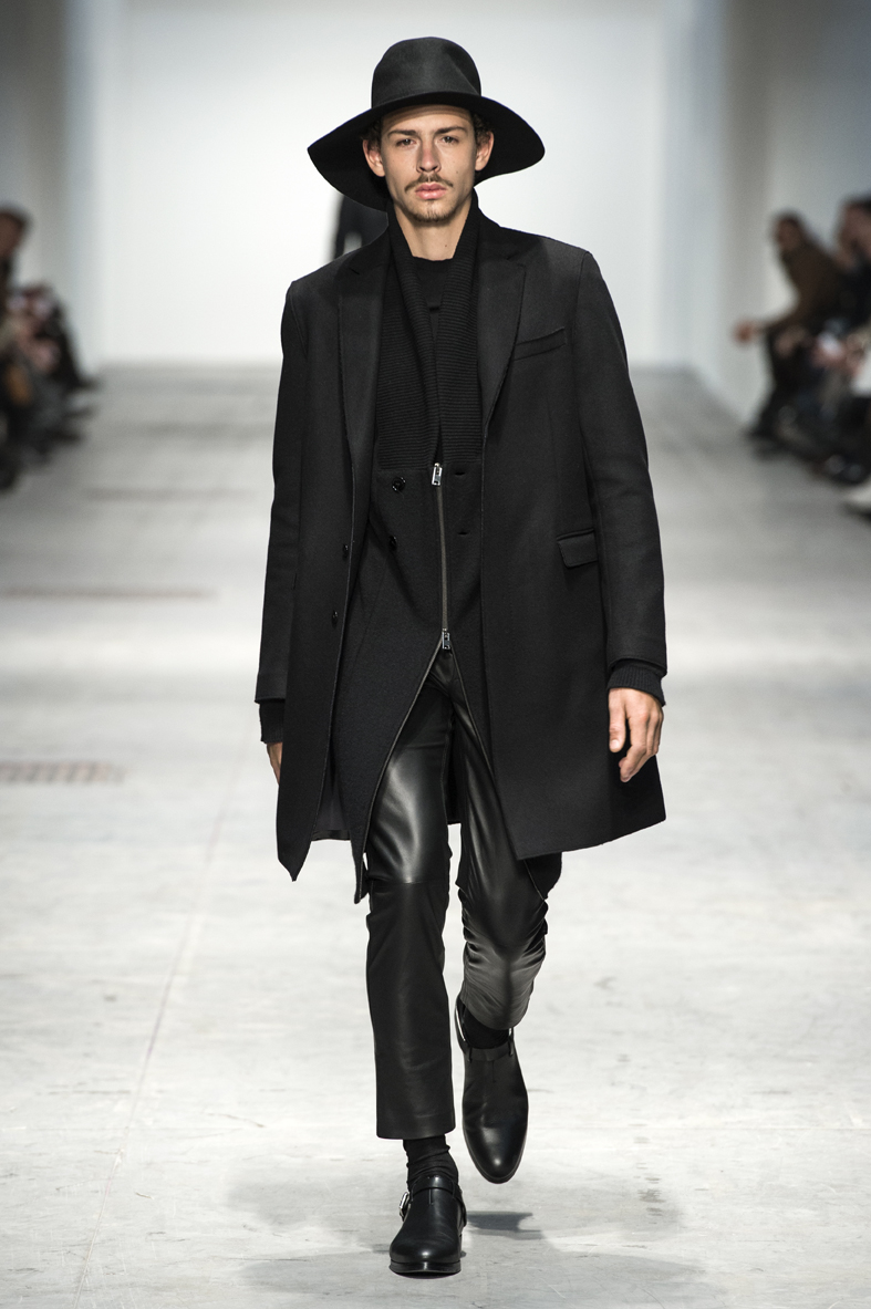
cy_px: 654
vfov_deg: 10.6
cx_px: 436
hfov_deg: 7.0
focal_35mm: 195
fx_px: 7087
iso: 1600
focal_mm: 195
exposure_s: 1/400
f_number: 5
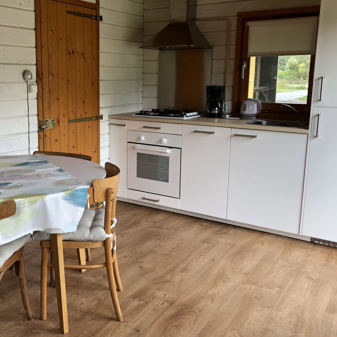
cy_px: 157
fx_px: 408
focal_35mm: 37
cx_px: 136
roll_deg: -0.6
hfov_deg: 44.7
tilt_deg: -10.6
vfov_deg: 44.9
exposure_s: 1/120
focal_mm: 3.99
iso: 50
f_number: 1.8
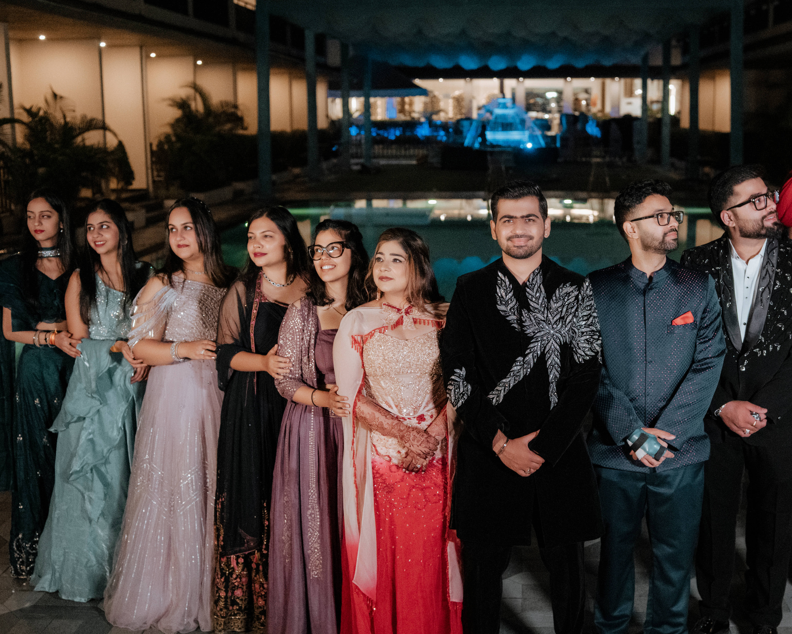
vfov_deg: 31.4
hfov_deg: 38.6
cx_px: 484
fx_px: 1125
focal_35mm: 48
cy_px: 353
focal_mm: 35
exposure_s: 1/160
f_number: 3.5
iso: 6400
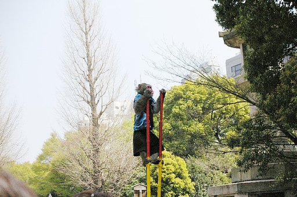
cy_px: 98
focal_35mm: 75
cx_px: 148
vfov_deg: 18.1
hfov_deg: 27.0
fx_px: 618
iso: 1600
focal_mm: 50
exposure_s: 1/3000
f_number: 8
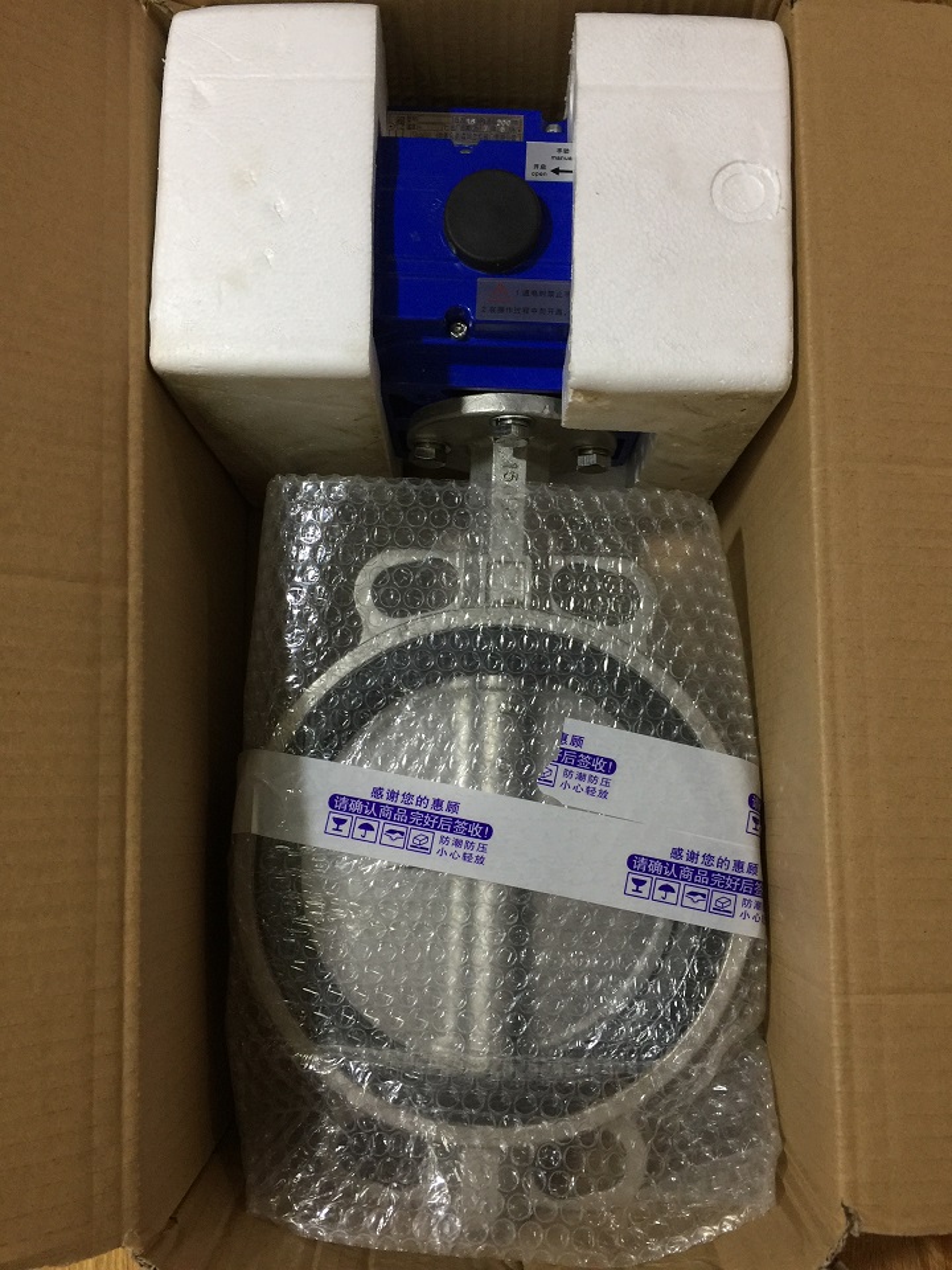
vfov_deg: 61.7
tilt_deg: -79.4
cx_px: 476
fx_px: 1063
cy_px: 635
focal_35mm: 29
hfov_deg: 48.2
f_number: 2.2
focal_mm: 4.15
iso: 64
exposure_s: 1/17
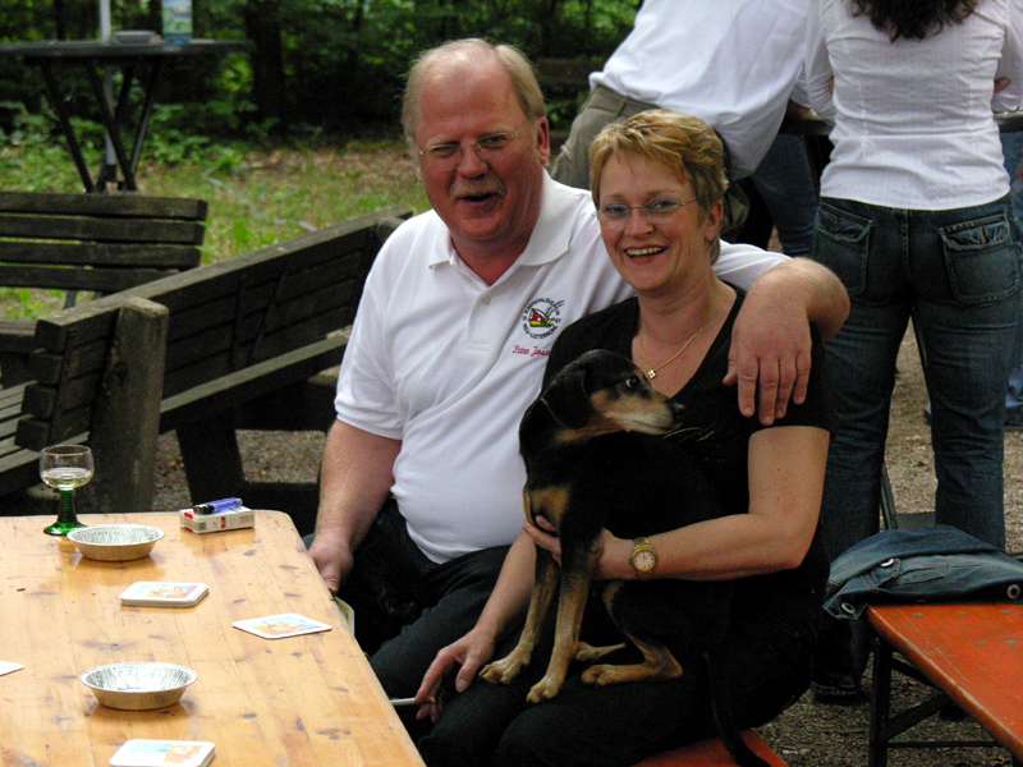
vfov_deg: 12.9
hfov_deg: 17.1
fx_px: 3399
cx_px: 512
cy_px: 384
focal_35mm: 115
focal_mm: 29.3
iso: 400
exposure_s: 1/60.3
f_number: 3.7
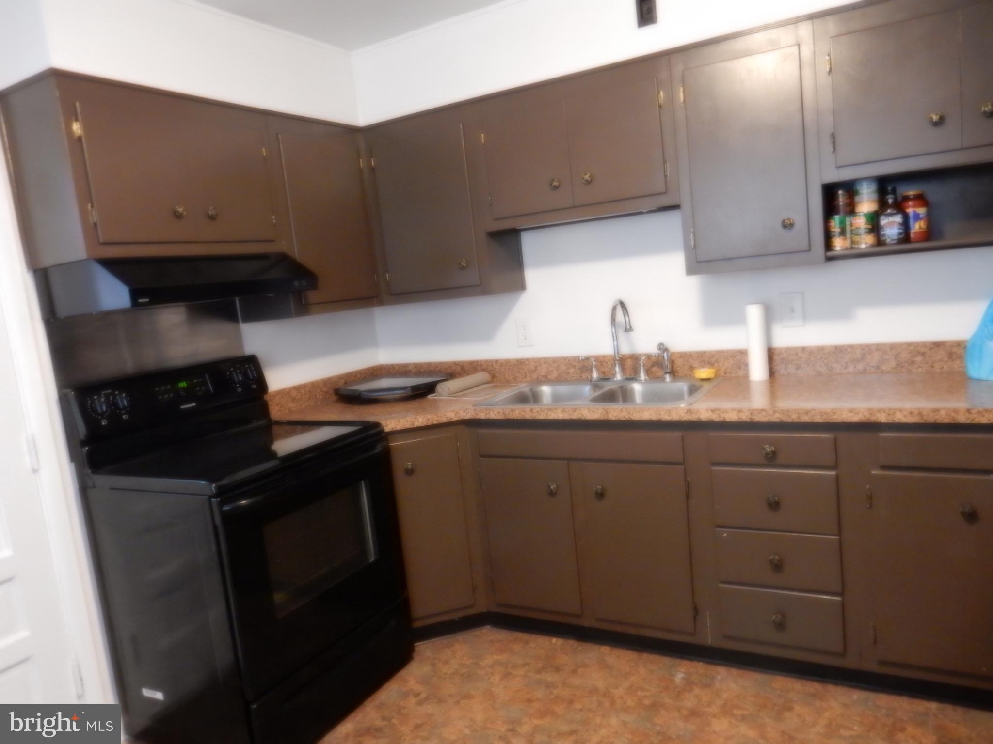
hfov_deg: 69.4
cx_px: 496
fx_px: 717
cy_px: 372
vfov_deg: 54.9
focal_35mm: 25
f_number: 3.7
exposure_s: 1/8
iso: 640
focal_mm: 4.5
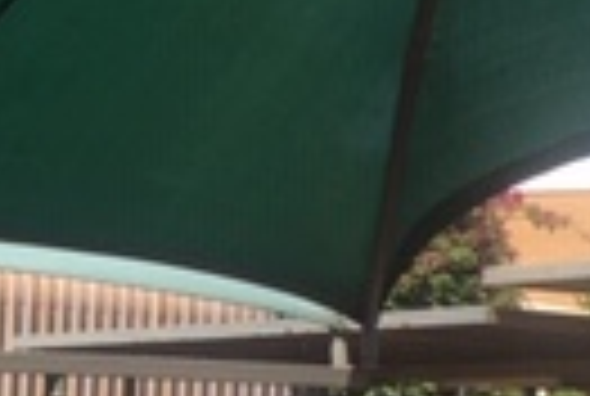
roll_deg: -1.7
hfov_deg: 13.3
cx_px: -252
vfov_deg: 9.2
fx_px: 2415
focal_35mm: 147
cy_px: 490
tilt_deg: -0.6
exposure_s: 1/1026
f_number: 2.2
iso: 25
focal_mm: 4.15
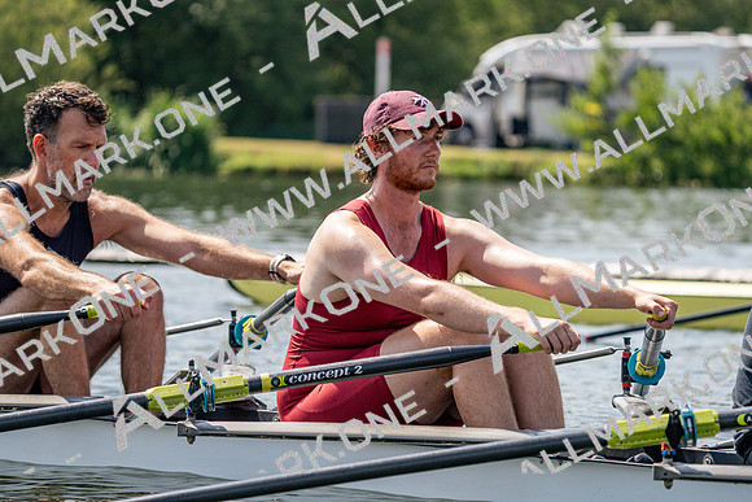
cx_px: 376
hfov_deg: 9.4
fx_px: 4555
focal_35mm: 218
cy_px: 251
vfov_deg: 6.3
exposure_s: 1/1600
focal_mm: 218
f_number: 5.6
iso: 250
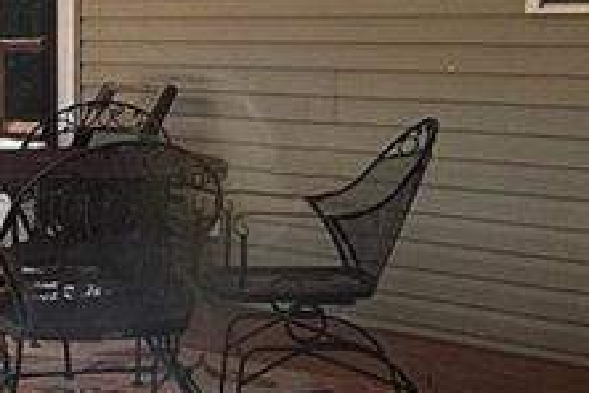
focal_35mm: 97
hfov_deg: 20.5
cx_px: 37
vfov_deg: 14.0
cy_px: 45
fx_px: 1587
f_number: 10
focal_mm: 21
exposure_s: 1/250
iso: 1600
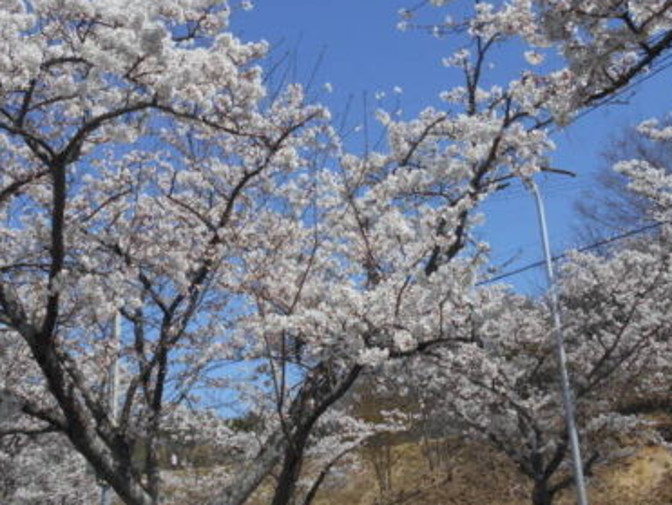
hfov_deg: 44.7
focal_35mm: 42
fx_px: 816
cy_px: 230
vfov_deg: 34.4
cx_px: 310
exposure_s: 1/1250
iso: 80
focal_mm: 4.6
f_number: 3.2
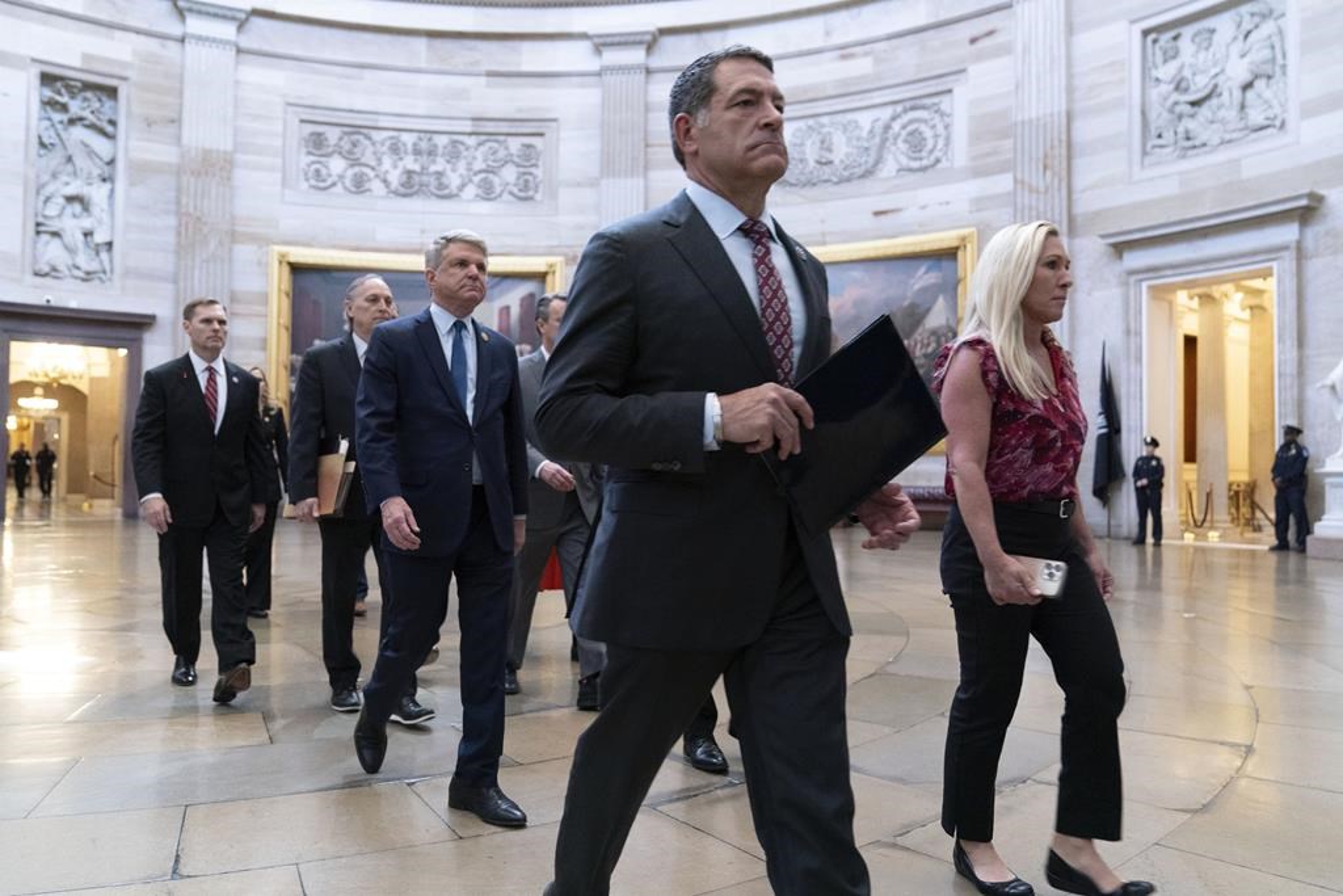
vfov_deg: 53.1
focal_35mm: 24
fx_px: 895
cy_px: 448
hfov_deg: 73.7
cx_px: 672
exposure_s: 1/250
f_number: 2.8
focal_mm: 24
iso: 2500
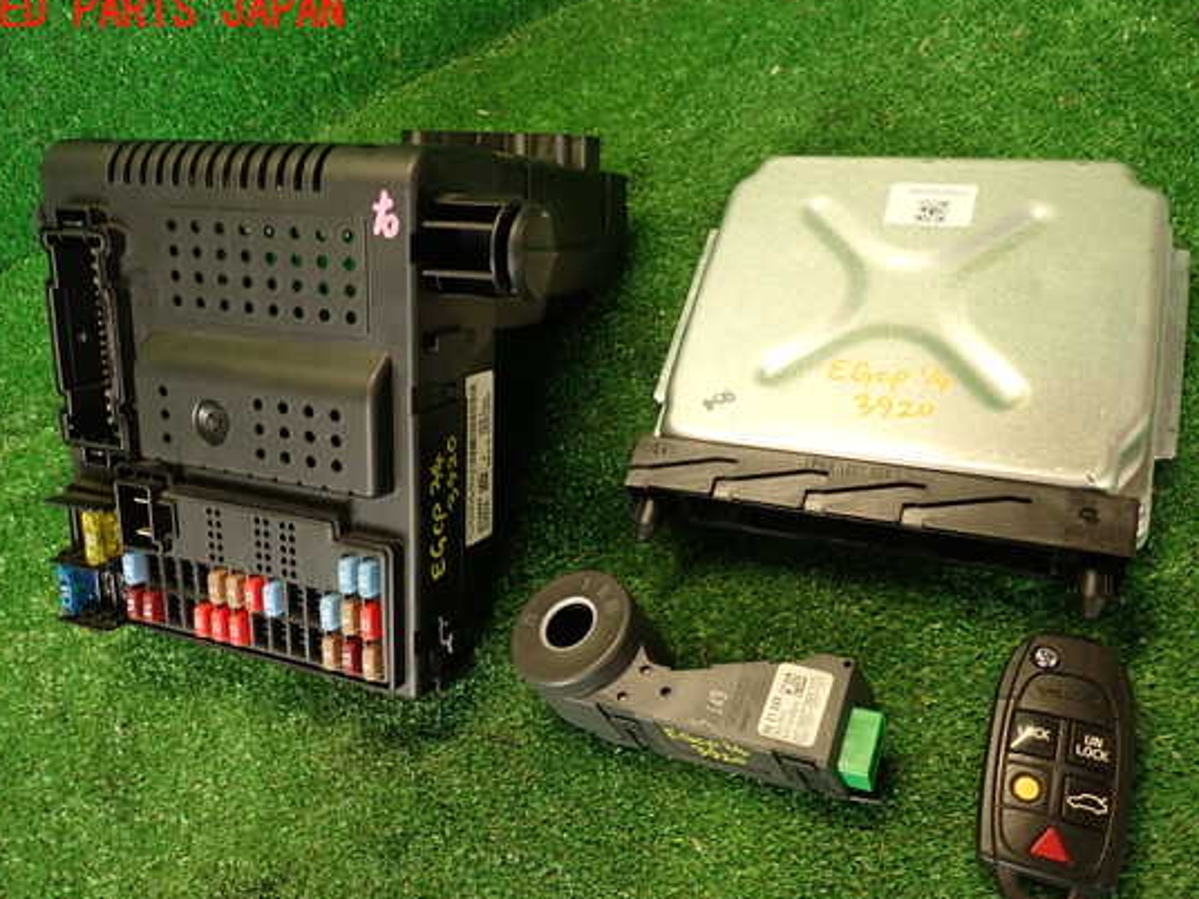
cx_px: 608
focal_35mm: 28
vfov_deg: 49.7
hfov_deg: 63.4
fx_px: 970
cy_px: 488
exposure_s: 1/40
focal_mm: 4.5
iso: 200
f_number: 2
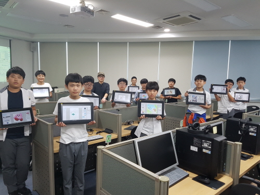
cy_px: 98
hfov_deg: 67.3
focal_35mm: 26
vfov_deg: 53.1
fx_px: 195
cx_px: 130
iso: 125
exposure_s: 1/60
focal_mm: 4.2
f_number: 1.7
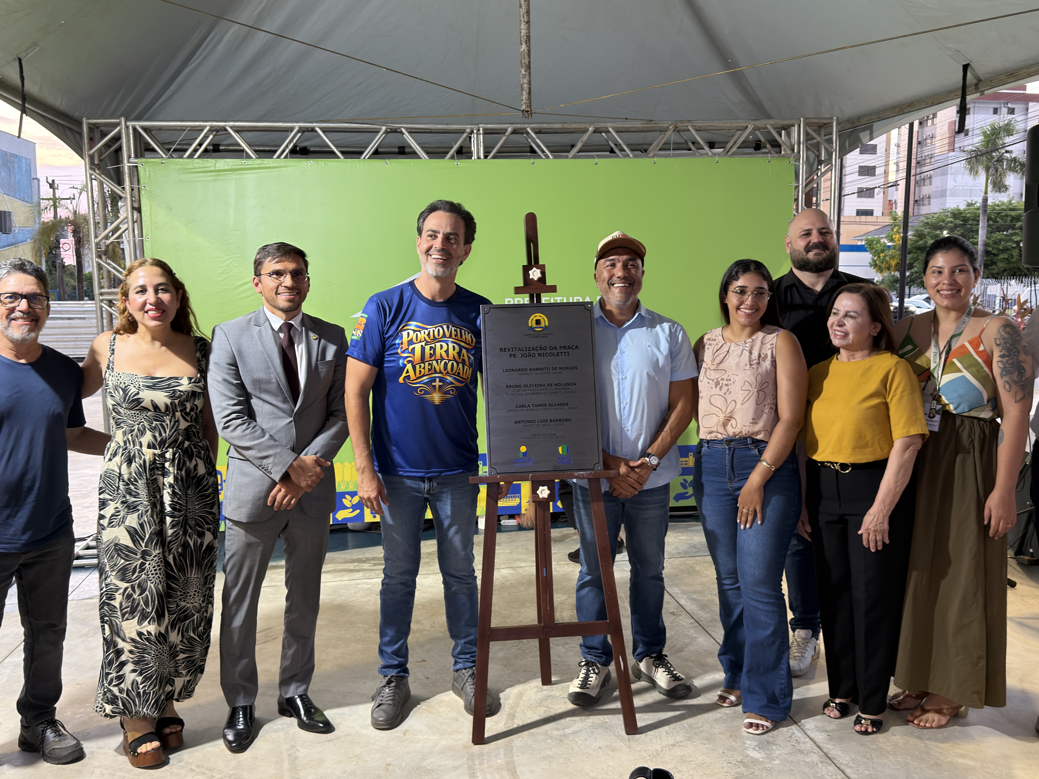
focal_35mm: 32
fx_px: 961
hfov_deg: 56.8
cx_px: 520
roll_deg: +0.2
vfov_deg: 44.2
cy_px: 390
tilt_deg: -5.9
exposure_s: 1/40
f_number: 1.78
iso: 200
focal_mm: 6.76
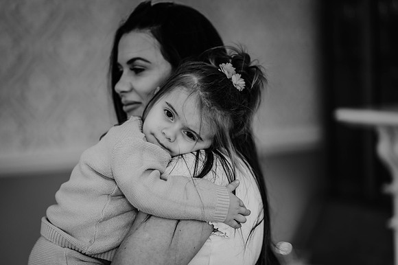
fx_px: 939
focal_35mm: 85
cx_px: 199
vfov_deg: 16.1
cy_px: 132
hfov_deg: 23.9
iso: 280
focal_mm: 85
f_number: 1.8
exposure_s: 1/125
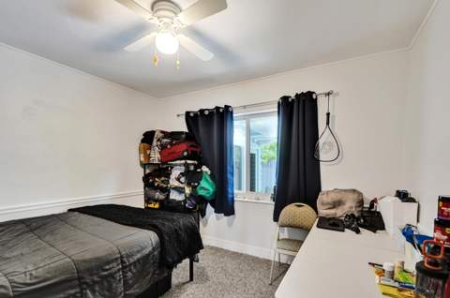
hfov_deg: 104.4
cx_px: 225
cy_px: 149
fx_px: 175
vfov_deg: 81.0
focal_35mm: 14
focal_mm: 14
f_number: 2.8
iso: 1250
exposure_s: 1/125
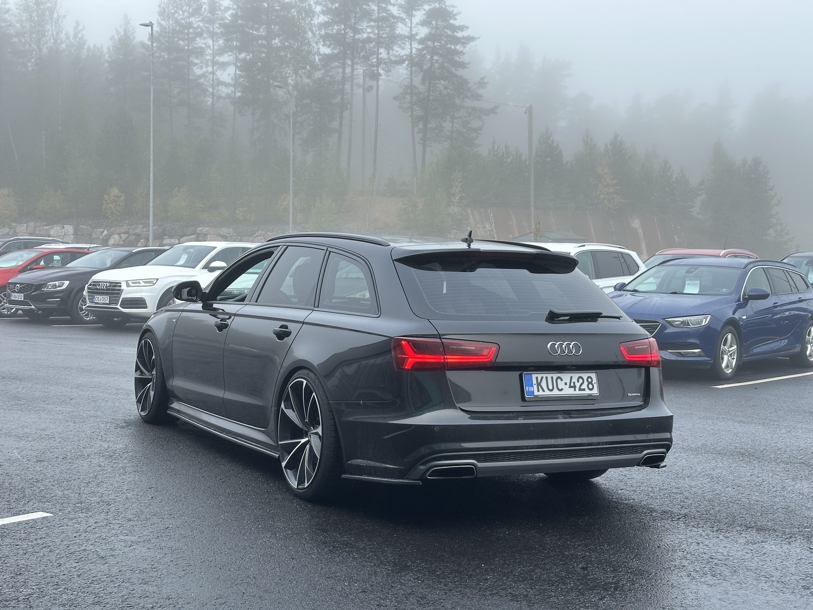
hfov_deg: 39.7
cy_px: 305
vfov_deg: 30.3
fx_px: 1127
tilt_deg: -3.0
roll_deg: -1.2
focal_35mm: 48
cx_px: 406
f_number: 1.78
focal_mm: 6.86
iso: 64
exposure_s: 1/343
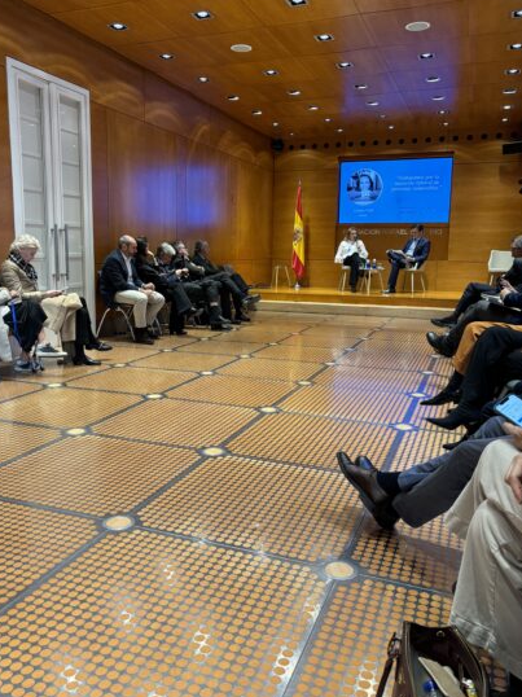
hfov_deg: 48.2
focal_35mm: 29
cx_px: 253
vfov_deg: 61.6
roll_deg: -2.0
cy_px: 326
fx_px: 584
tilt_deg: -8.6
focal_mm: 5.96
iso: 160
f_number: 1.6
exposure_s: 1/50
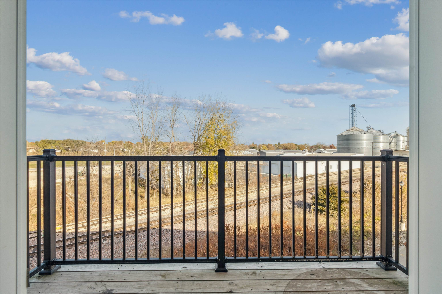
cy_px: 147
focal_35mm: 16
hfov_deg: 96.7
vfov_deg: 73.7
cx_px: 221
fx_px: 196
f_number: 10
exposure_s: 1/1250
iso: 800
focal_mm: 16
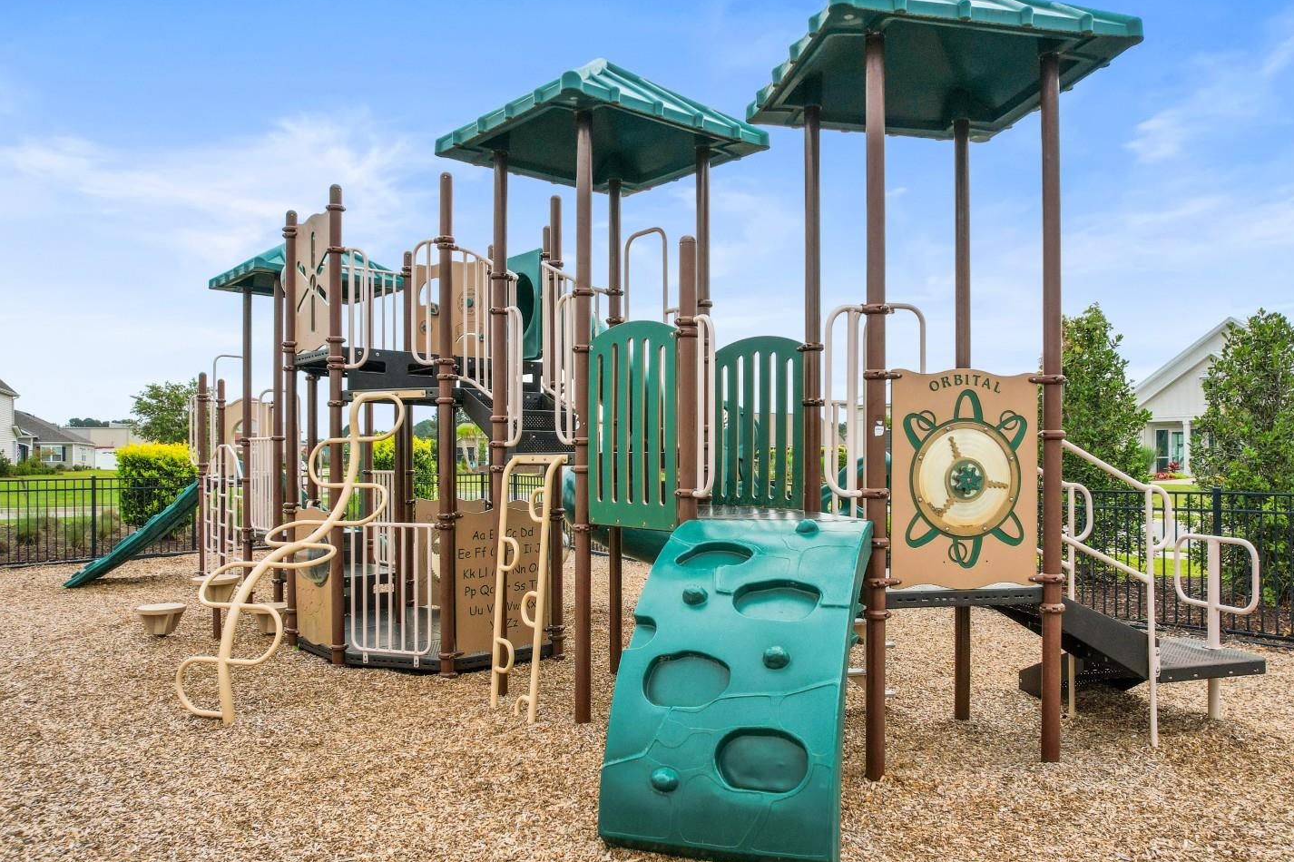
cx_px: 705
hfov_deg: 71.4
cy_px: 440
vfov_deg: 51.3
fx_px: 898
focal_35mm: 25
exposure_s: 1/320
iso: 100
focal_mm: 8.38
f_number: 2.8
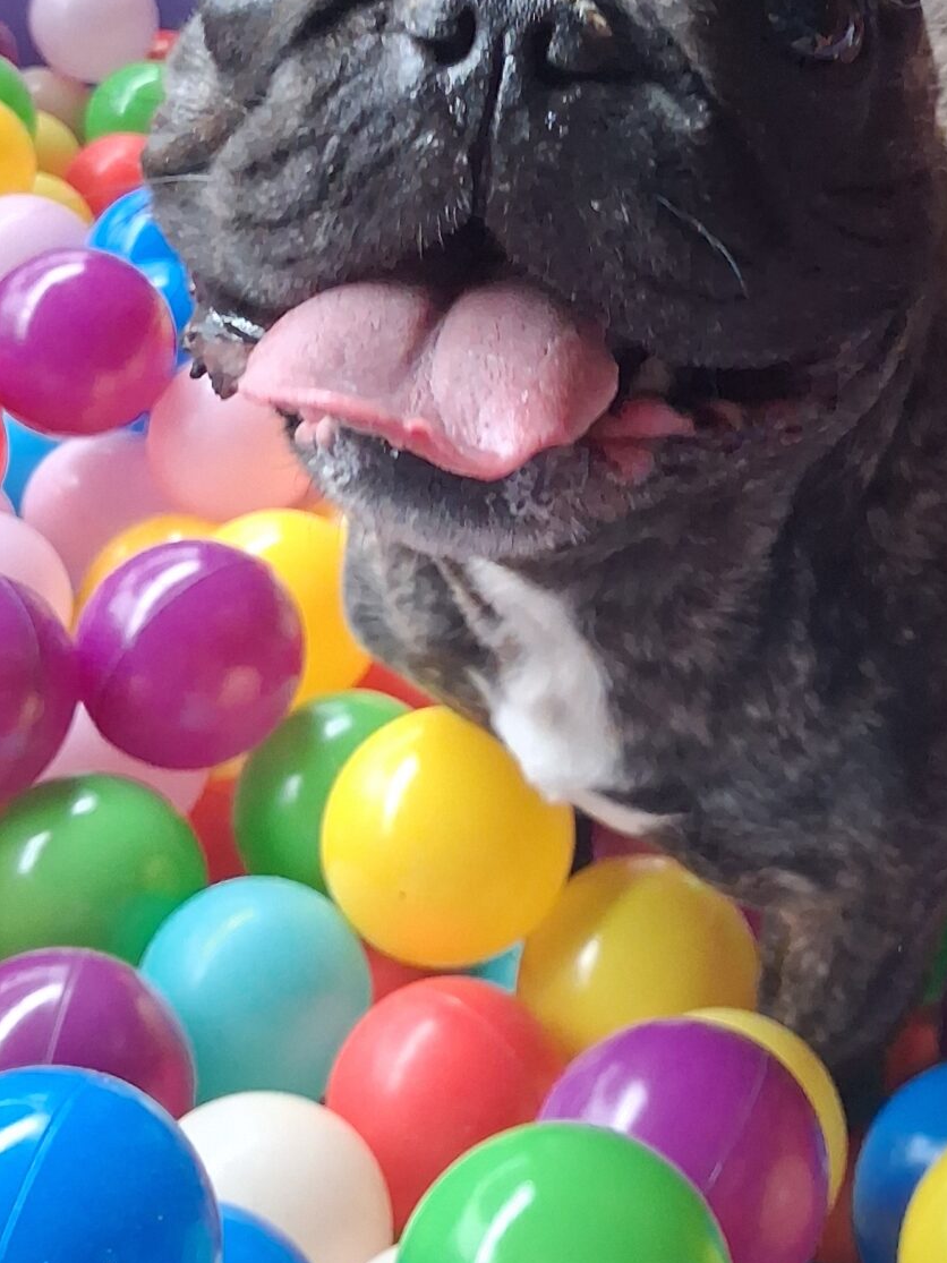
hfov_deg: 23.4
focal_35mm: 62
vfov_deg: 30.5
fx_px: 2262
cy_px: 263
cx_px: 724
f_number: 1.8
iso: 400
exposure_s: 1/120
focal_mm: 4
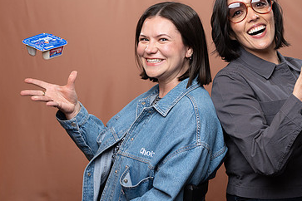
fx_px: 696
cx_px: 190
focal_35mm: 83
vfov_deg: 16.5
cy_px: 92
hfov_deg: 24.4
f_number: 4
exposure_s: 1/160
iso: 320
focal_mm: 52
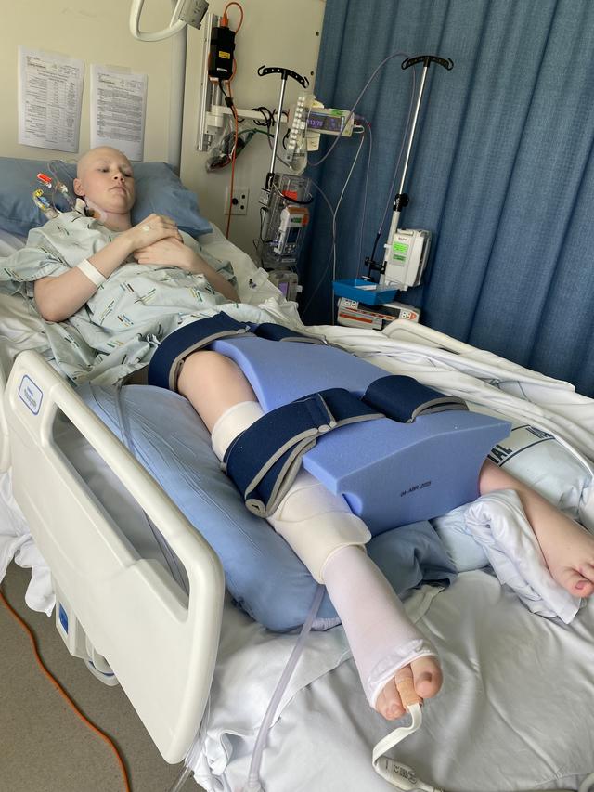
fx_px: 595
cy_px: 396
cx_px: 297
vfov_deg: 67.3
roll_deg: -9.1
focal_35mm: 26
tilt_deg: -20.3
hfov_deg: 53.1
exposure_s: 1/179
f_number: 1.8
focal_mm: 4.25
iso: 32
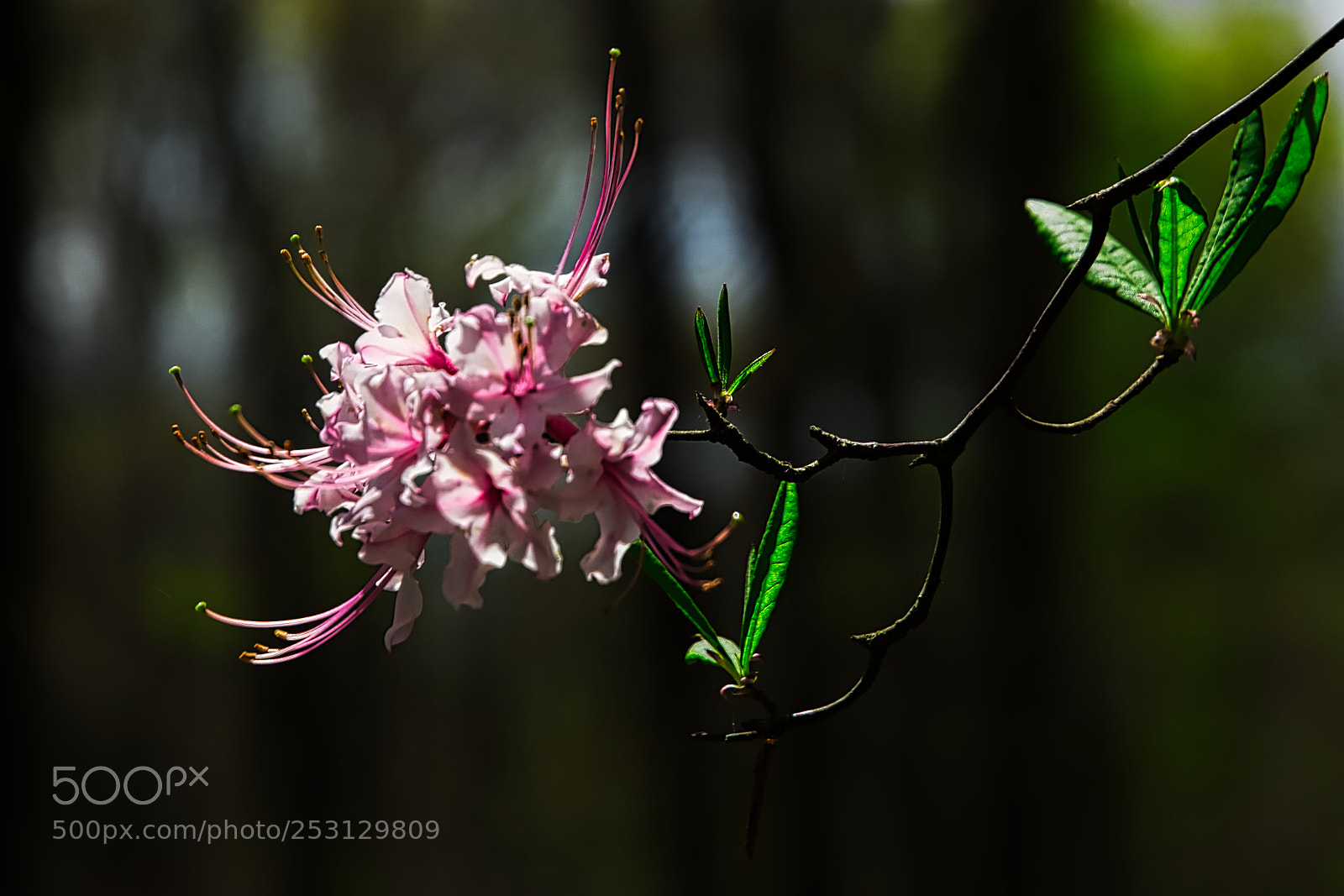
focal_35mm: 105
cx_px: 672
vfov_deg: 13.0
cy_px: 448
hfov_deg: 19.5
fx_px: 3920
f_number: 4.5
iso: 100
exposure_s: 1/640
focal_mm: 70
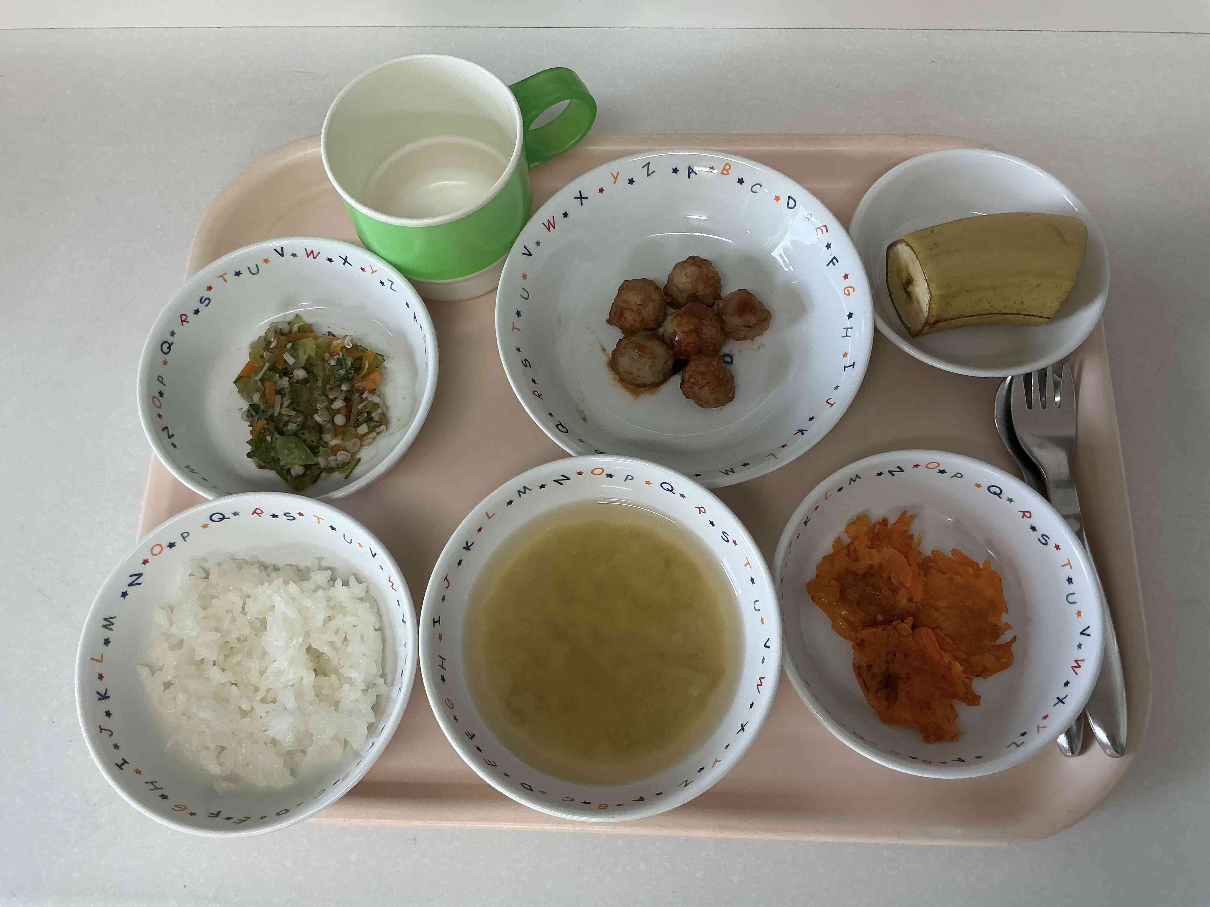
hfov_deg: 61.7
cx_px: 605
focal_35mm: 29
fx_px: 1014
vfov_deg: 48.2
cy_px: 454
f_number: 1.8
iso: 64
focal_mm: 3
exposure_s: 1/60
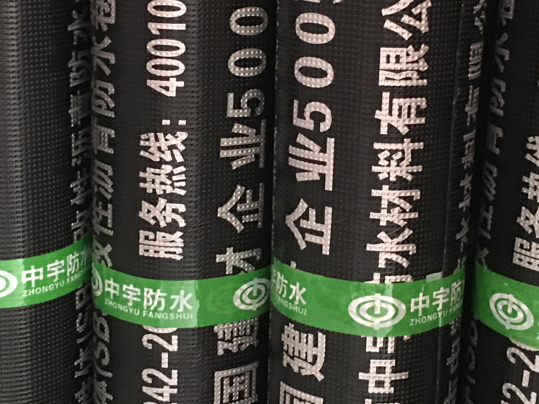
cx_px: 297
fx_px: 1074
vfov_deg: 21.3
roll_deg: -3.5
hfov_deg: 28.1
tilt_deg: -13.4
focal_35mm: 69
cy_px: 181
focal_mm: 4.15
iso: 125
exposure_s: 1/8
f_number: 2.2
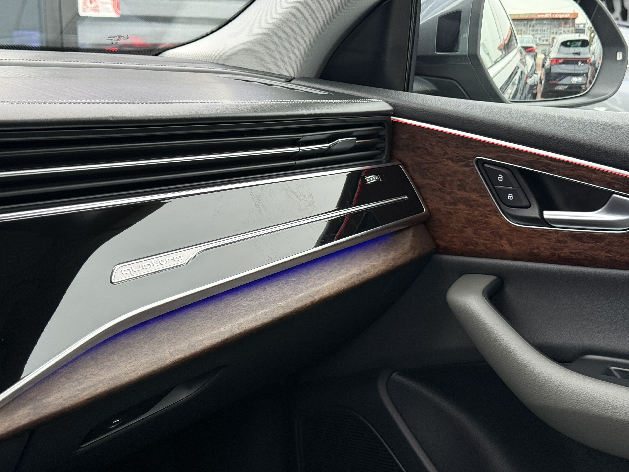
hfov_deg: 39.7
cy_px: 236
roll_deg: +0.2
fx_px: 872
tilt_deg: -12.5
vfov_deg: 30.3
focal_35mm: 48
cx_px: 314
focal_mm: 6.76
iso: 250
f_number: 1.78
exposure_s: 1/50
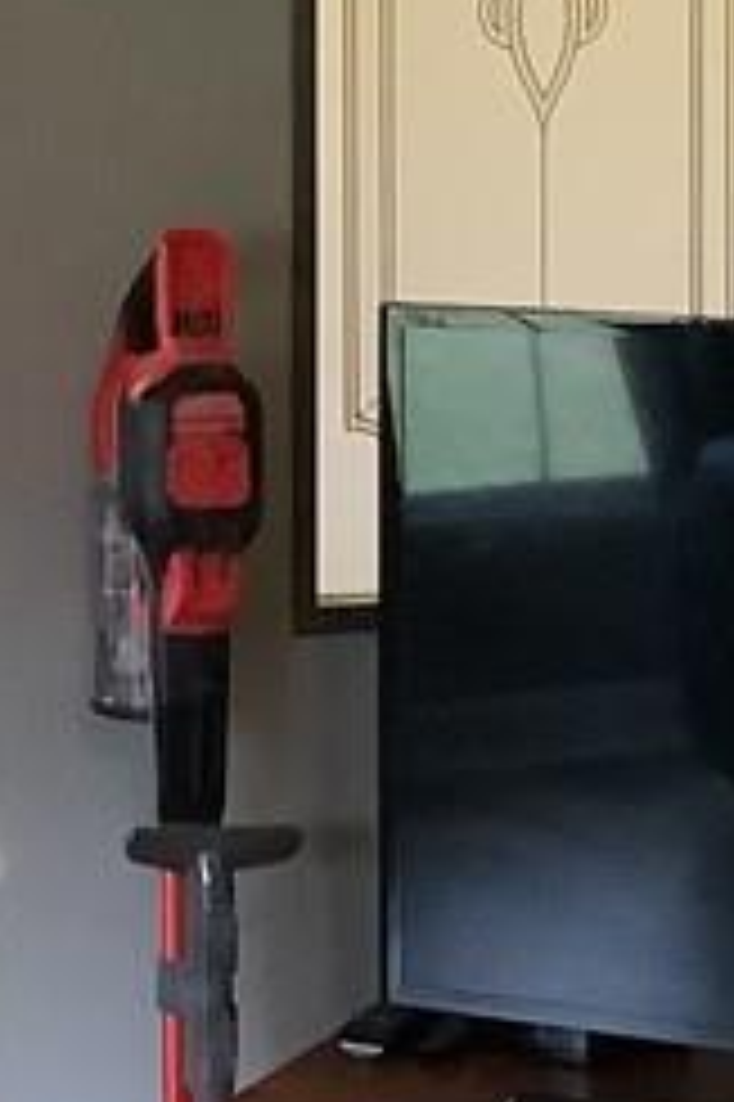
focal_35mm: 135
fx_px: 4134
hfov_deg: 9.6
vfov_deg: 15.1
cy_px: 157
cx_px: -590
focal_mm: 3.3
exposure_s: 1/33
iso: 320
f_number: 2.4
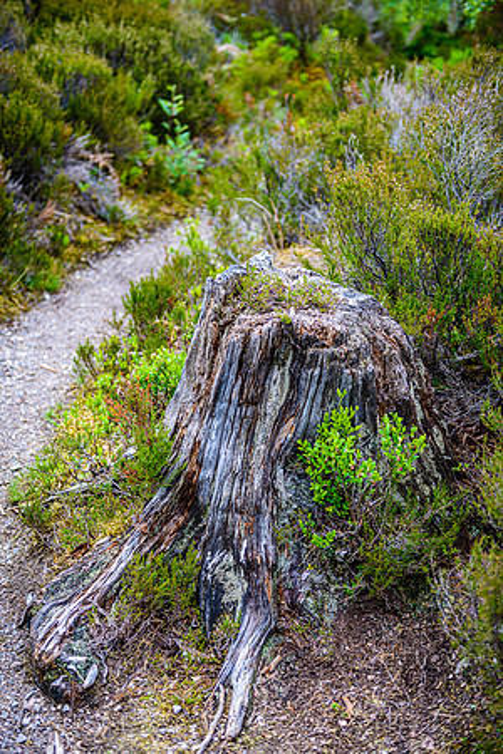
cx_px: 252
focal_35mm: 44
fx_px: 922
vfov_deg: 44.5
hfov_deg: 30.5
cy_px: 377
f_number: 2.8
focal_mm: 44
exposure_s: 1/50
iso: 100
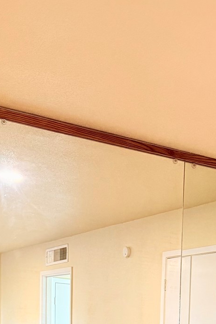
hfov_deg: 17.9
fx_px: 666
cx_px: 228
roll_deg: -3.4
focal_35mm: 74
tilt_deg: -8.6
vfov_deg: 23.4
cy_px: 447
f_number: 1.78
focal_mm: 6.76
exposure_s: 1/60
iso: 400
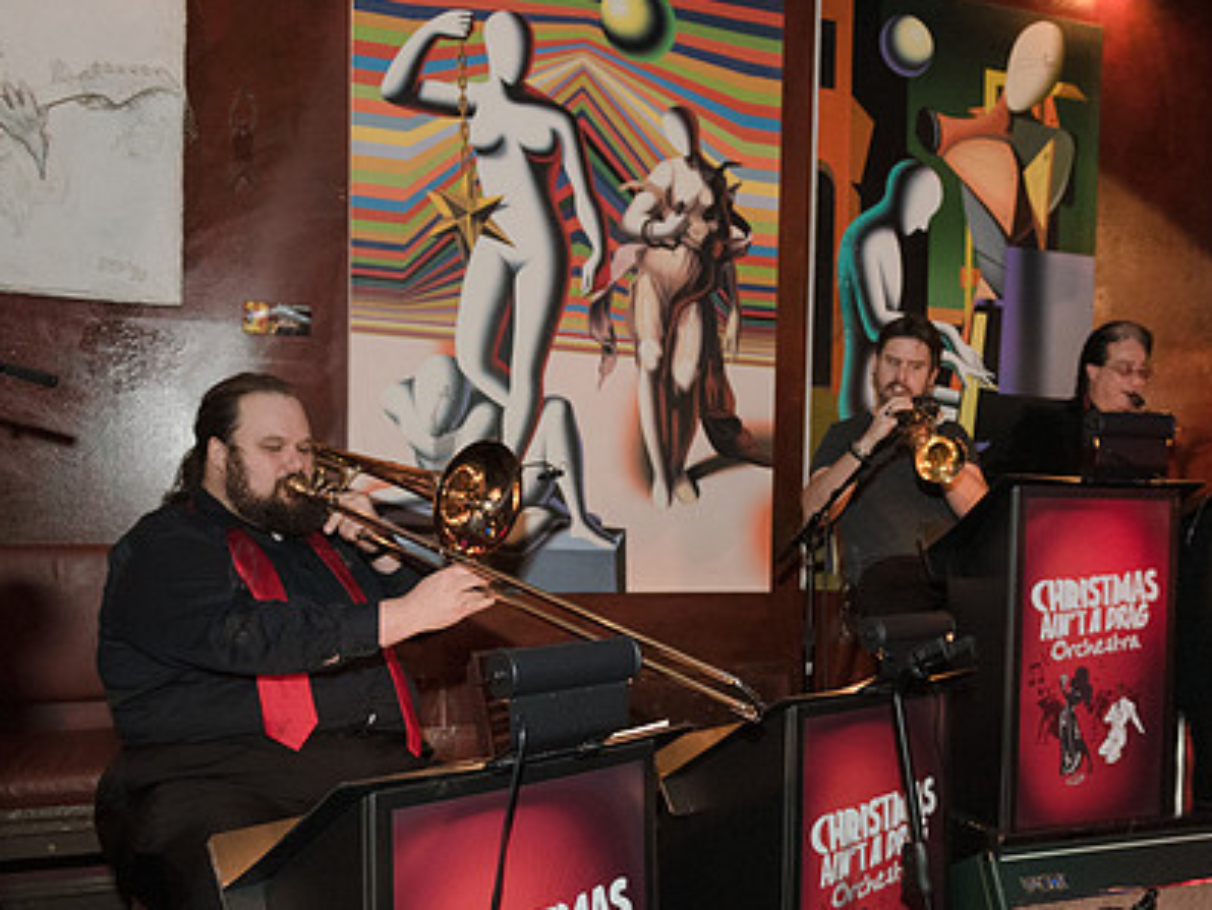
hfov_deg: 50.6
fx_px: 1261
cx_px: 785
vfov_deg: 39.4
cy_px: 563
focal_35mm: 36
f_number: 2.8
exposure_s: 1/200
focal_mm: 24
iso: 4000
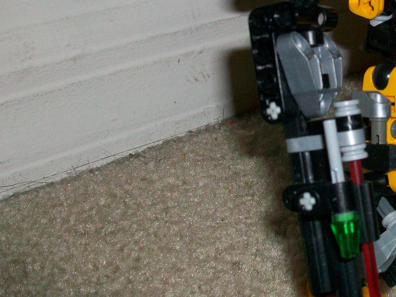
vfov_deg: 24.1
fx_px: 686
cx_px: 364
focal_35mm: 60
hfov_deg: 30.6
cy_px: 72
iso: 120
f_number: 2.8
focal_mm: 5.7
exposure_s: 1/60
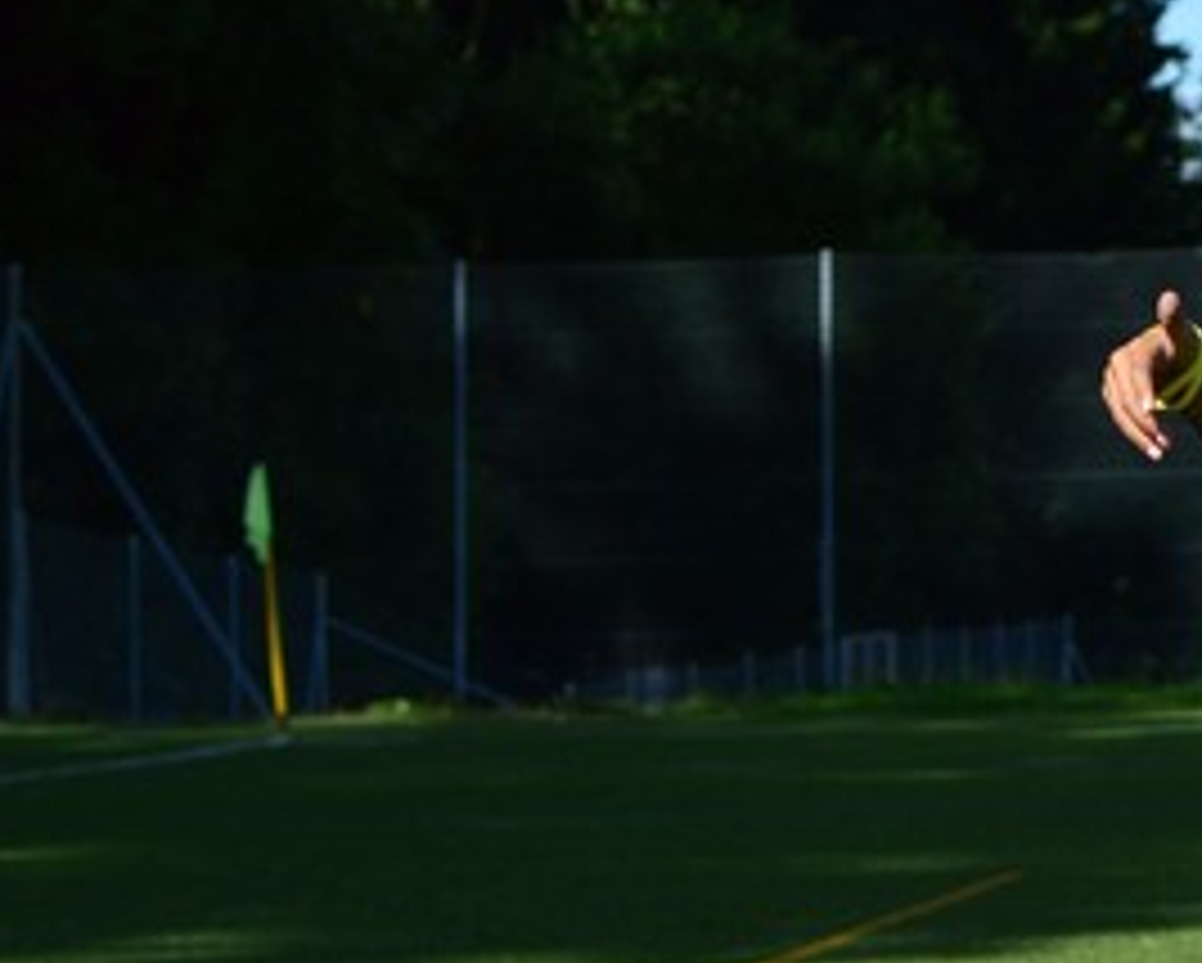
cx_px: 1598
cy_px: 776
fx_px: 6721
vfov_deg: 8.2
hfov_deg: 10.0
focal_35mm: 189
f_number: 3.2
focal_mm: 35
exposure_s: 1/1600
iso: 100
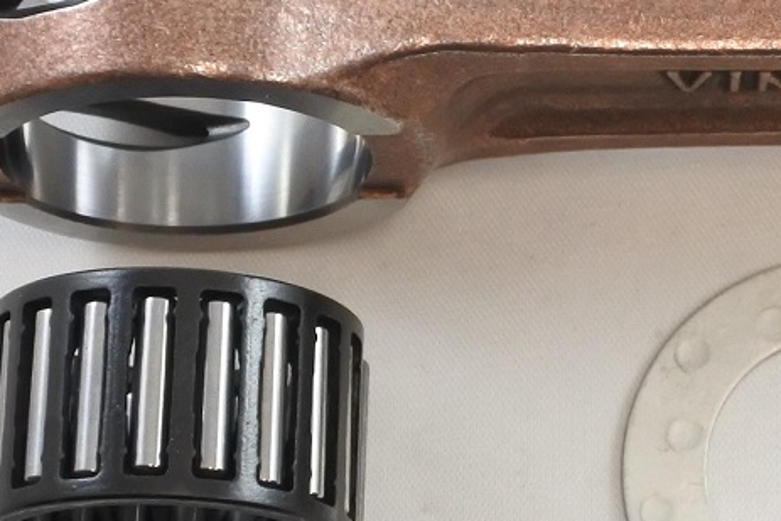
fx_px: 2778
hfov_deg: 15.3
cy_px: 192
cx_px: 1010
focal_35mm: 128
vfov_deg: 10.7
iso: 450
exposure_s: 1/125
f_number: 4
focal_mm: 14
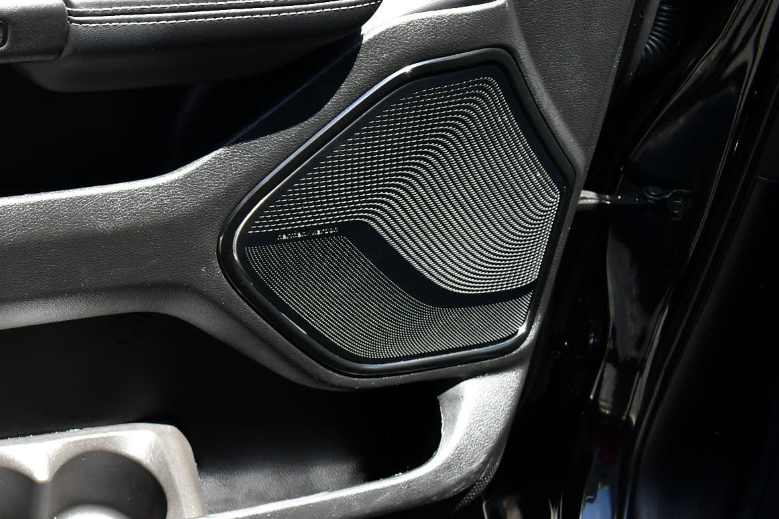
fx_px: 1385
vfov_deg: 21.0
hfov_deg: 28.5
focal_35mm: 64
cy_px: 114
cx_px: -78
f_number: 5.6
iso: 360
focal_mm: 18
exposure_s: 1/250
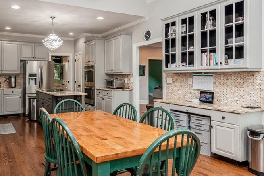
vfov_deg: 49.7
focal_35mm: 26
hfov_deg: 67.3
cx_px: 81
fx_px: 189
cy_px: 80
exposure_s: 1/20
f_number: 8
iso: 200
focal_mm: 11
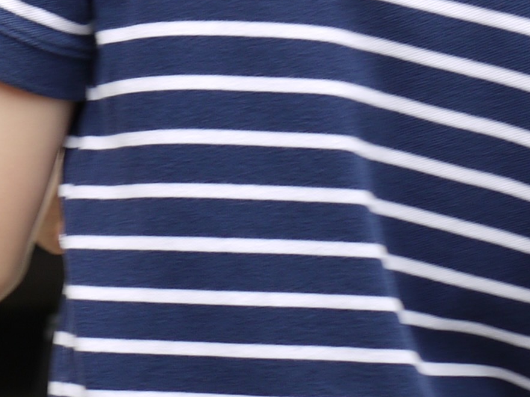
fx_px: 4867
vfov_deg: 4.6
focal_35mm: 318
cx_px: -323
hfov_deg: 6.1
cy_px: -233
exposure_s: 1/250
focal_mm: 35
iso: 100
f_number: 3.5
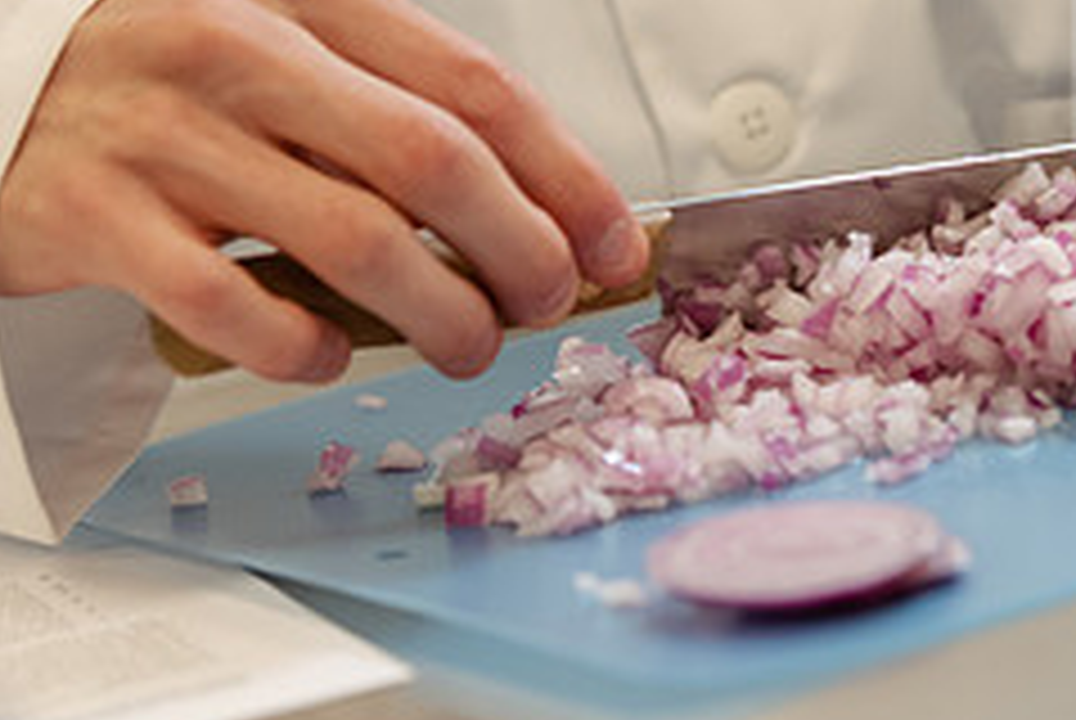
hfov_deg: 6.8
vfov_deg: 4.5
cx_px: 936
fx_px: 9067
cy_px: 326
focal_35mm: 303
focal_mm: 125
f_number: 3.5
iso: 500
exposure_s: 1/200
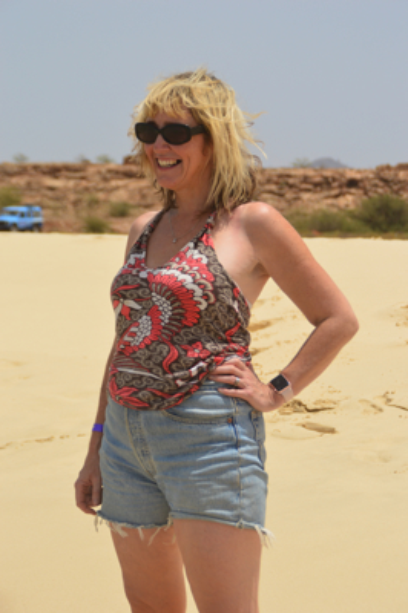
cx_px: 204
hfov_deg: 13.0
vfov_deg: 19.5
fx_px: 1788
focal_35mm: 105
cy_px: 306
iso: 200
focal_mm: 70
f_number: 9
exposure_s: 1/1250
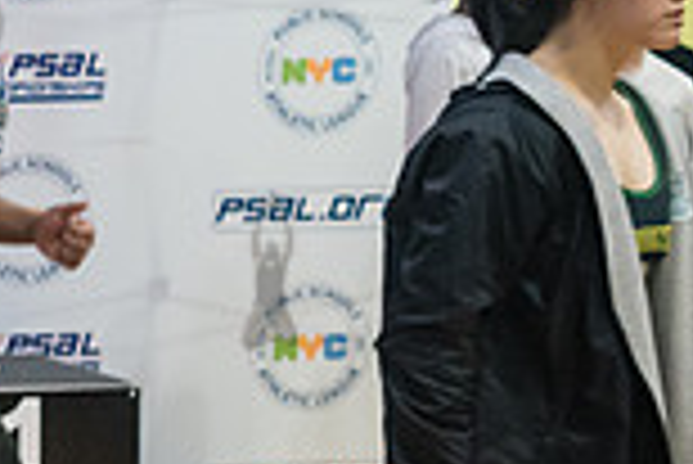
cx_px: -603
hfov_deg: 12.8
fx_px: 2775
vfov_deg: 9.5
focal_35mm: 144
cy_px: 268
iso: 5000
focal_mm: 35
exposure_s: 1/320
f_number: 3.2
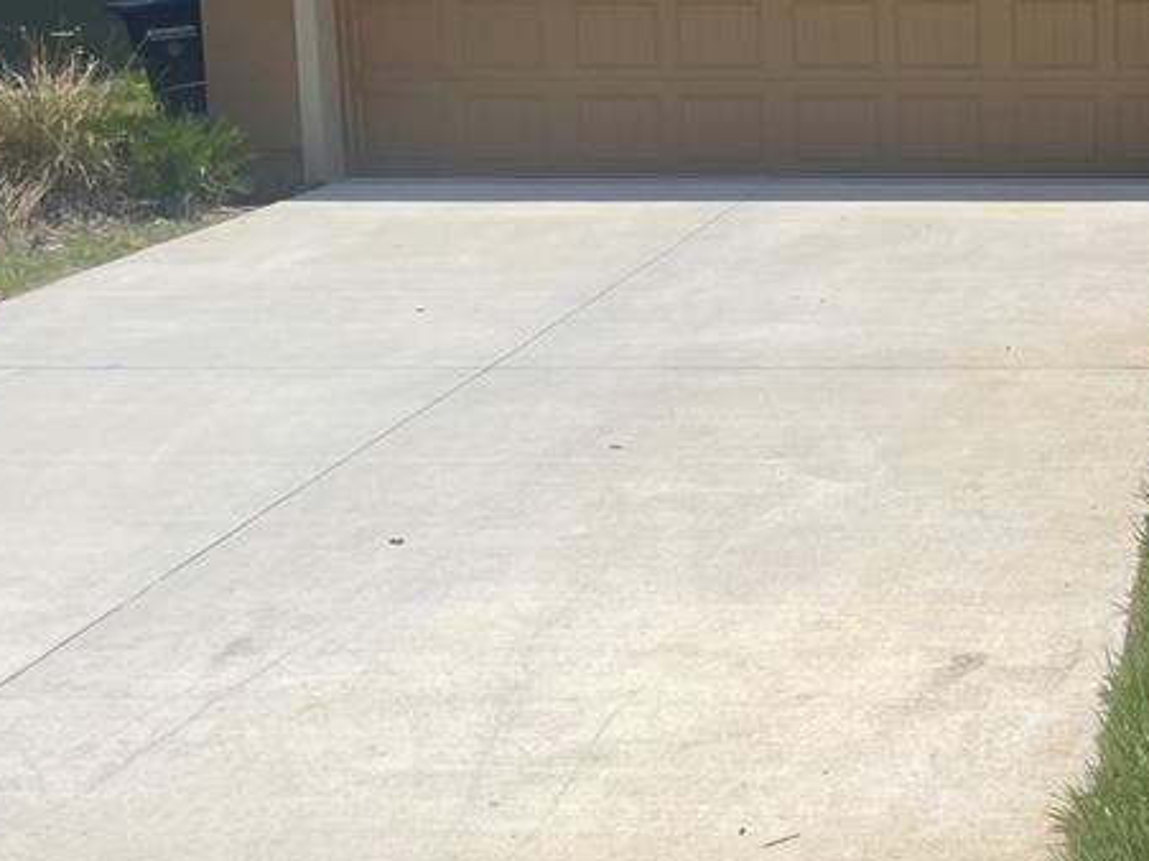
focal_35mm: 59
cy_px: 143
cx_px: 1187
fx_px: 1958
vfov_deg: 24.3
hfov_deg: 30.1
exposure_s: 1/6897
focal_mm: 4.2
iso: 32
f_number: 1.6
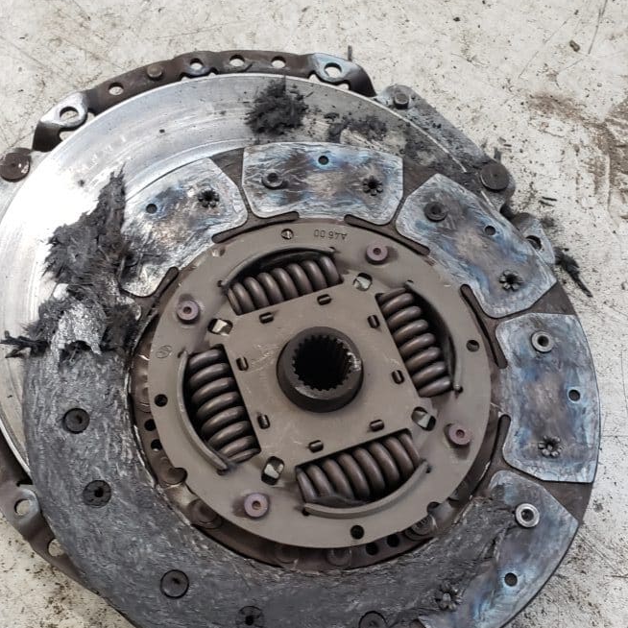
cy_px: 358
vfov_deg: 45.9
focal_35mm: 36
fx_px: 739
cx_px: 275
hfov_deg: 45.9
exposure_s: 1/20
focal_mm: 4.3
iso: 250
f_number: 2.4
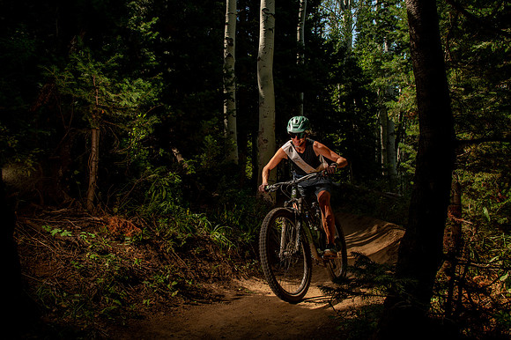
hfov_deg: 65.5
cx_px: 256
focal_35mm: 28
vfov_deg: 46.4
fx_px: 397
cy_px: 170
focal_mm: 28
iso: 500
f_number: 11
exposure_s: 1/400
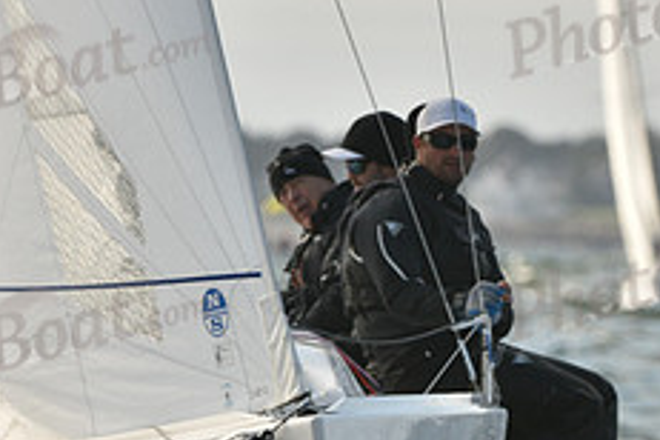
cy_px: 456
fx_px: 15197
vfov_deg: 1.7
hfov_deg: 2.5
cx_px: 360
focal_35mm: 829
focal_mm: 330
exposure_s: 1/1250
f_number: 6.3
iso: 320
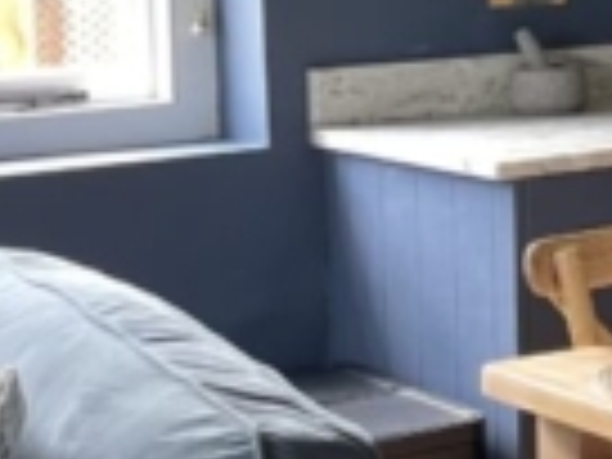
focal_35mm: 122
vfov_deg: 12.0
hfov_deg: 13.5
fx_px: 2157
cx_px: 1278
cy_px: 22
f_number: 1.6
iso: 160
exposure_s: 1/60
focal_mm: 4.2
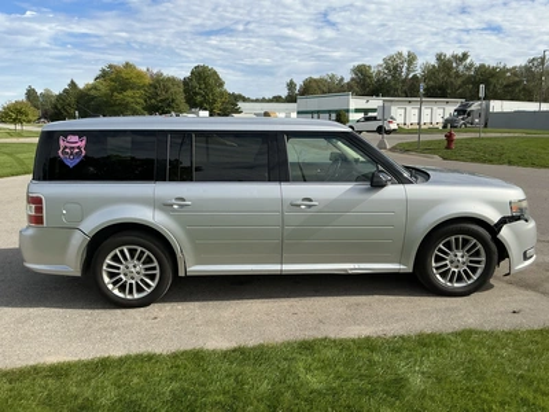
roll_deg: +0.7
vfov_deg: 49.7
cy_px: 206
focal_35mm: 28
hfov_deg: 63.4
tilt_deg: -10.9
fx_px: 444
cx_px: 274
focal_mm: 3
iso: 25
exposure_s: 1/1912
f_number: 1.8
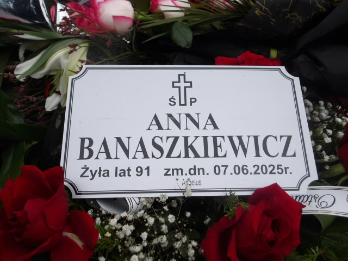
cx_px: 174
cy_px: 130
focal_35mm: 34
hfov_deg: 54.0
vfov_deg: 41.8
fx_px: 342
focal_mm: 6.1
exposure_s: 1/351
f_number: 3.3
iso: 100
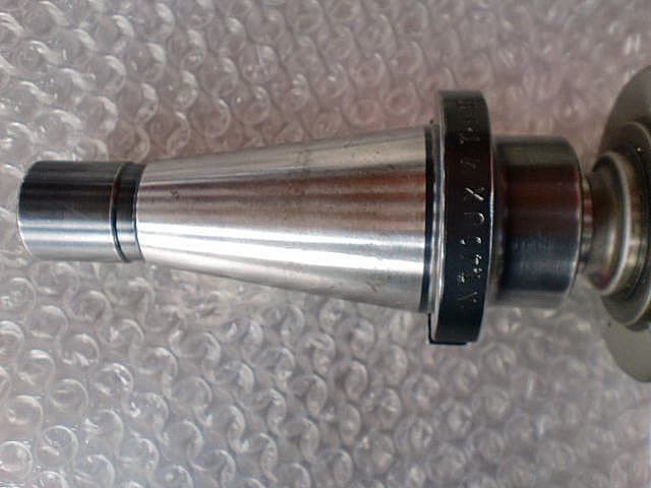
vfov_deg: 40.7
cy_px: 244
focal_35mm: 35
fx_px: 658
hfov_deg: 52.6
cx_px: 326
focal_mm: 6.3
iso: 64
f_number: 3.1
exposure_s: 1/60
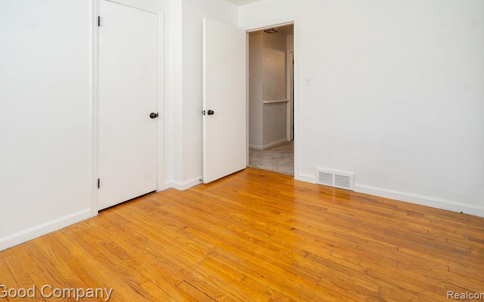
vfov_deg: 67.8
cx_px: 244
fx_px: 224
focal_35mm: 17
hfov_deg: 94.4
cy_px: 135
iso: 250
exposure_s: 1/80
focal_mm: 16
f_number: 5.6
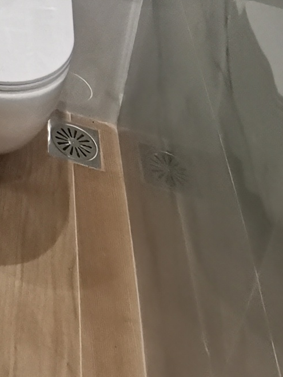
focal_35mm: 66
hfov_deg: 17.2
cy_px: -312
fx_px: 719
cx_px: -260
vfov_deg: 20.3
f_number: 2.2
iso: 400
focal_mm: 2.23
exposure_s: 1/50
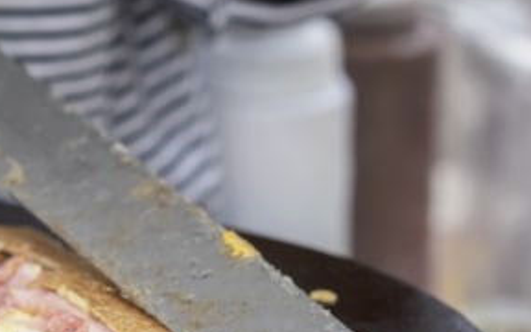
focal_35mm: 308
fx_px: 4457
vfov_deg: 4.3
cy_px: 279
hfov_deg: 6.8
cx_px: -144
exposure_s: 1/320
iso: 160
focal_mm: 85
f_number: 4
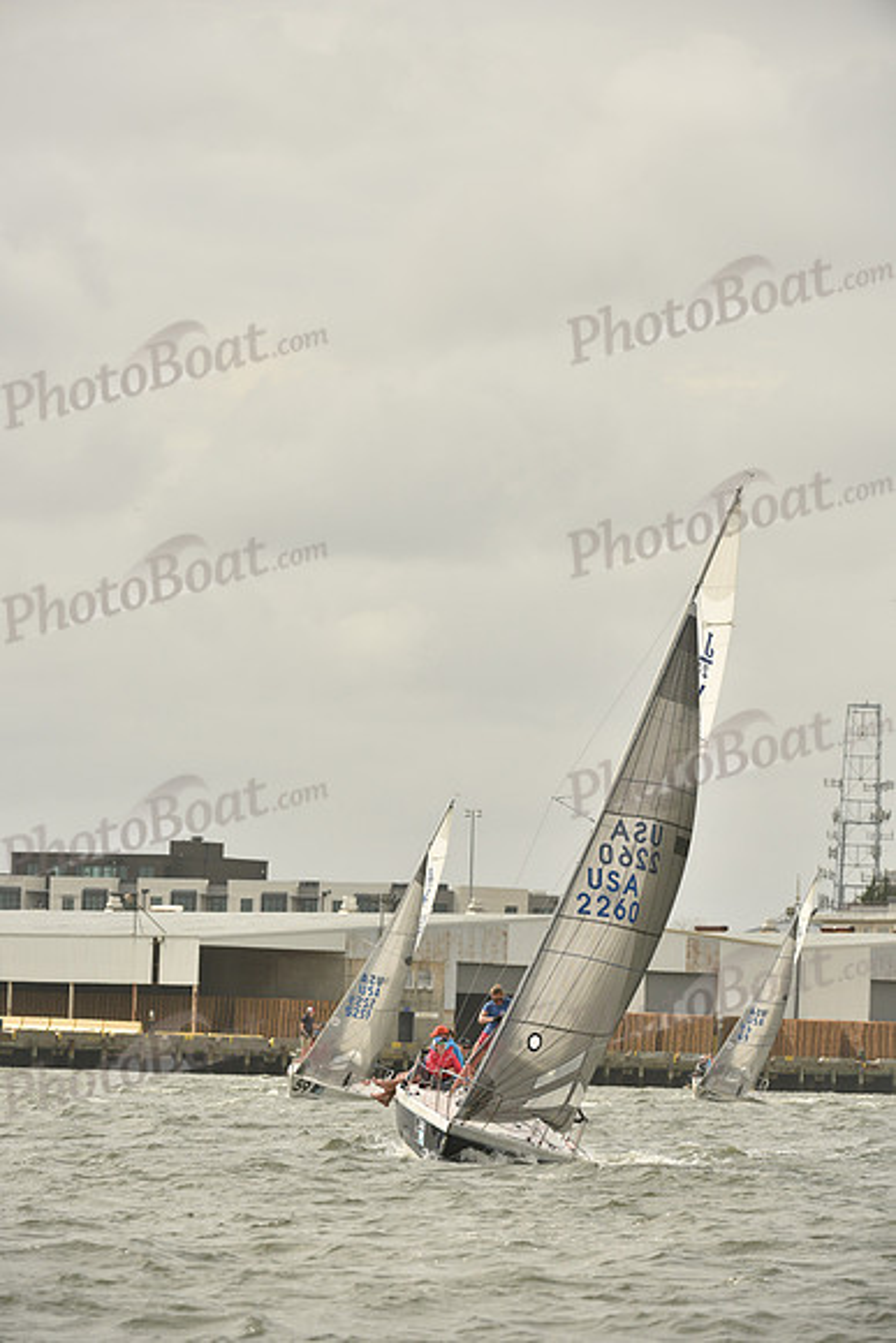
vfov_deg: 9.8
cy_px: 672
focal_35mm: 210
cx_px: 448
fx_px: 7835
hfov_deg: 6.5
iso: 320
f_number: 7.1
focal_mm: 210
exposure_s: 1/1250
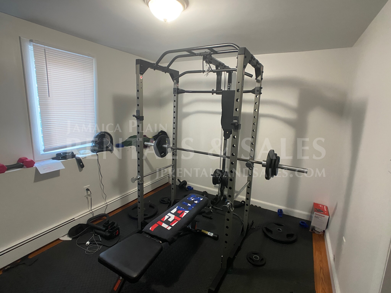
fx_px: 294
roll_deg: -2.3
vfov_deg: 53.1
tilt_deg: -9.9
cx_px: 196
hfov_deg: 67.3
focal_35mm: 26
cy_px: 146
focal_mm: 4.25
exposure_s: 1/60
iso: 400
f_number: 1.8
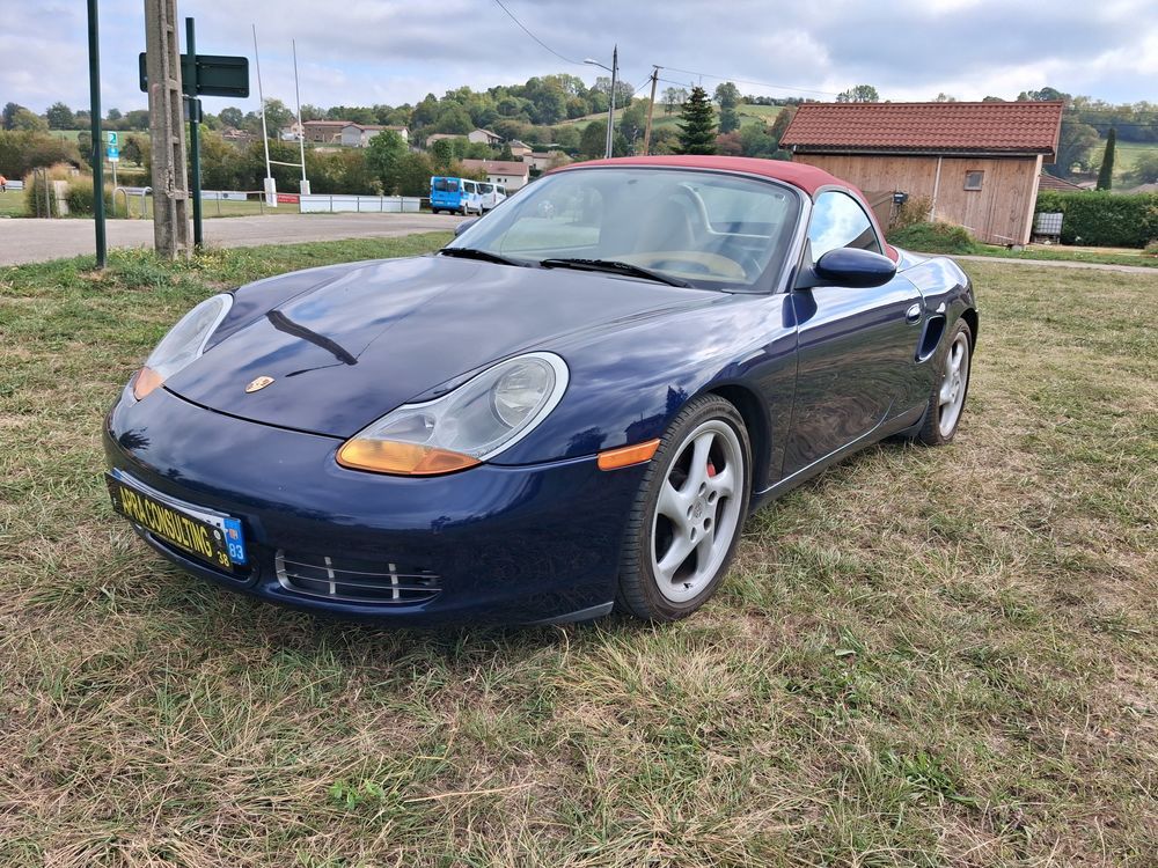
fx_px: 903
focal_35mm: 27
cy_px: 434
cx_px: 579
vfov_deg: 51.4
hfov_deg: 65.3
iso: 25
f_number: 1.8
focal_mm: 4
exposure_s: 1/475
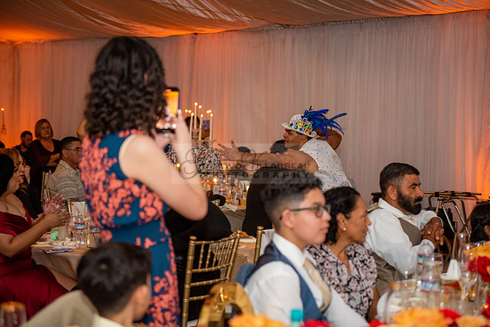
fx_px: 953
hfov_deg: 28.8
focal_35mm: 70
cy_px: 164
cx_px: 245
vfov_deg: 19.5
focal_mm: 70
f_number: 2.8
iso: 1000
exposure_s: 1/160
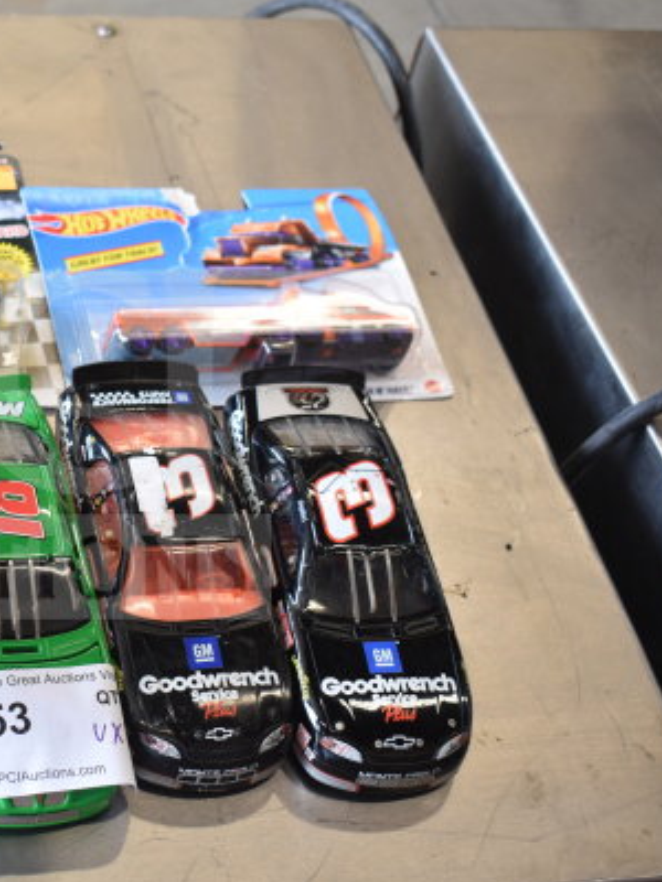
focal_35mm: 66
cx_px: 22
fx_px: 1683
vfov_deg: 29.4
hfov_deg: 21.6
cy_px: 444
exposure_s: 1/50
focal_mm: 30
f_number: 4.2
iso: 320
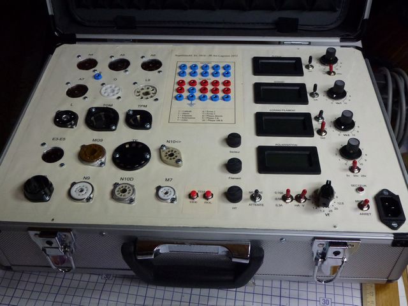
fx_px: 436
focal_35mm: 37
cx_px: 204
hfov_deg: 50.1
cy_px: 153
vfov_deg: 38.7
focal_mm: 6.4
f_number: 3.7
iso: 400
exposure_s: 1/50
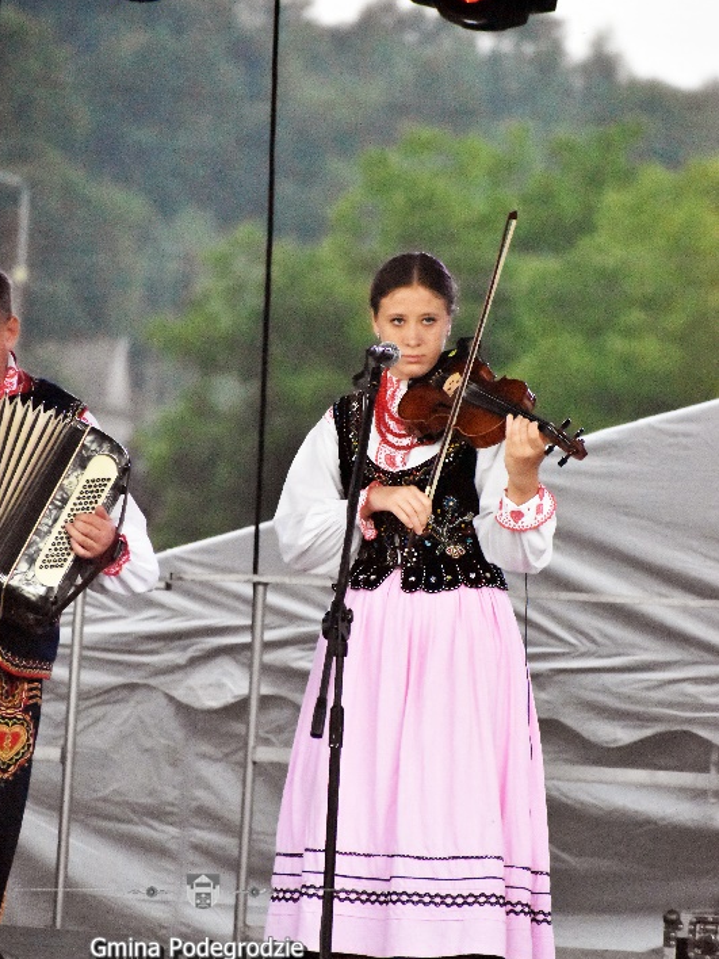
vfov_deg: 6.6
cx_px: 360
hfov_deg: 4.9
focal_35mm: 302
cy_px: 490
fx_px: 8351
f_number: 6.3
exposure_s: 1/2500
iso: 25600
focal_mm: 185
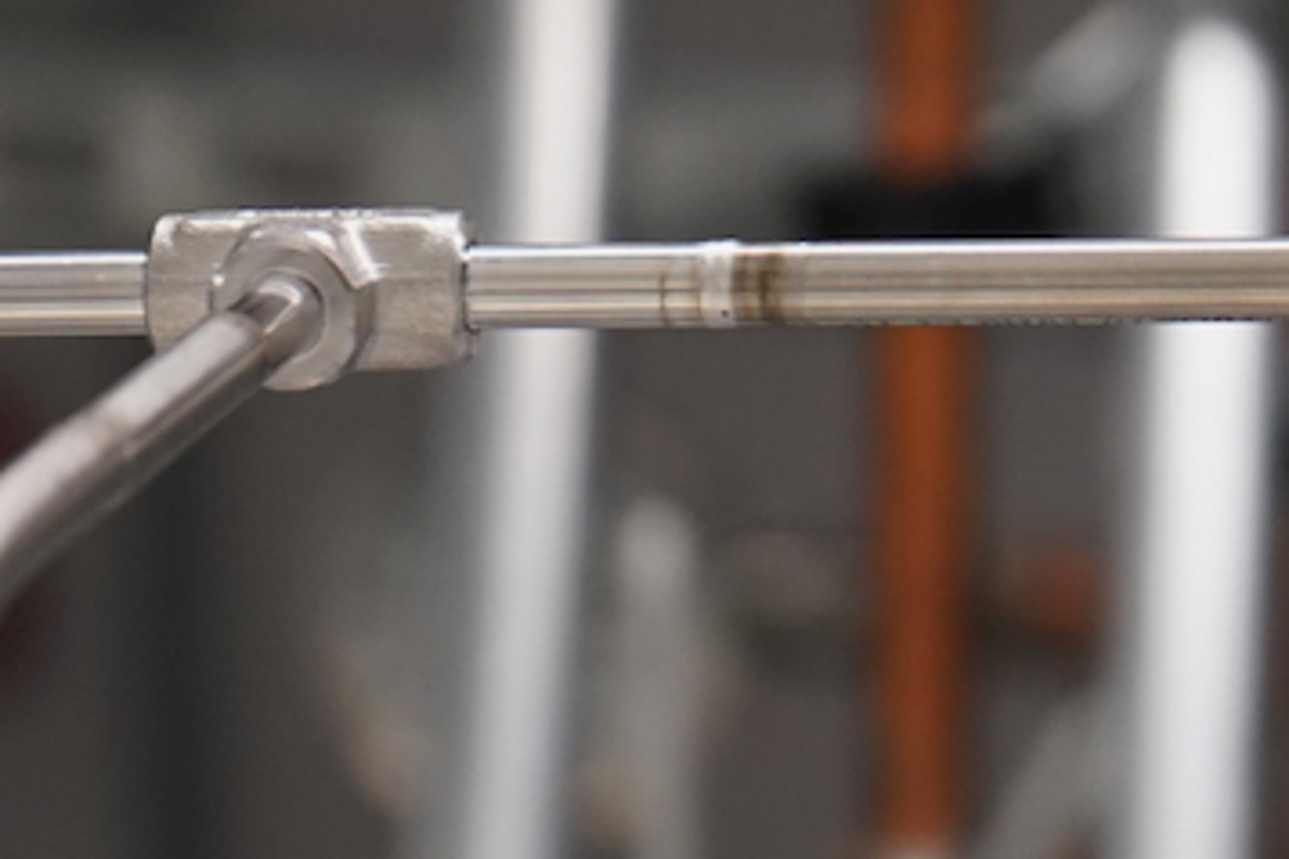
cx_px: 2044
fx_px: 8986
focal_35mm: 251
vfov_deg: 5.5
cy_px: 321
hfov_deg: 8.0
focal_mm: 70
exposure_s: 1/160
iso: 2000
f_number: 5.6
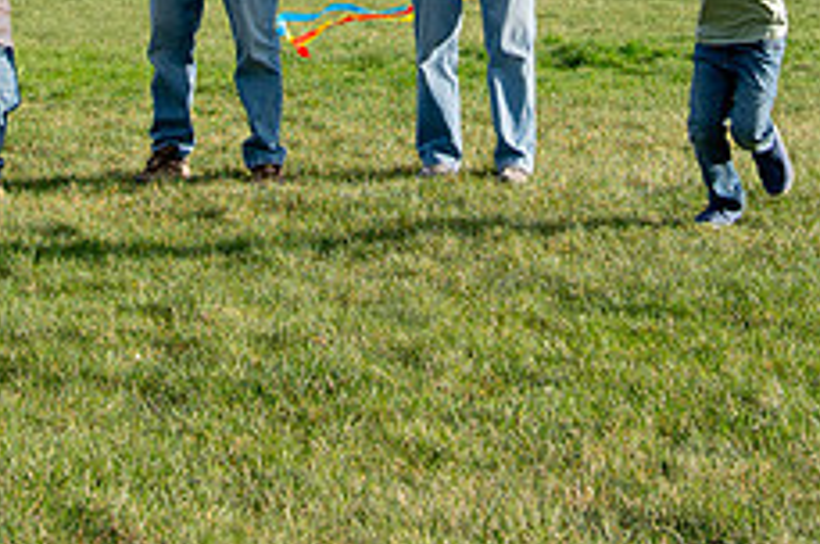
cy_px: -440
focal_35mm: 150
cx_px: 349
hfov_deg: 13.7
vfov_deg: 8.7
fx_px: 3412
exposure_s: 1/800
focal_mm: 38
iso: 200
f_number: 5
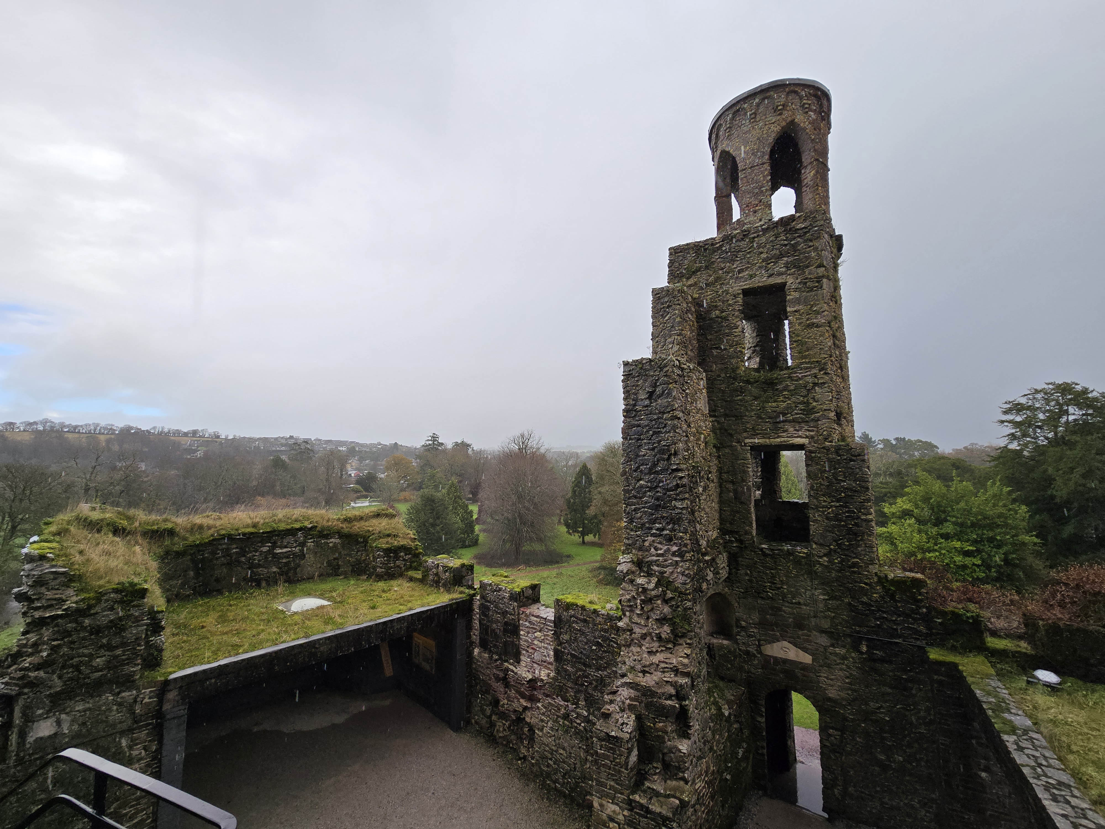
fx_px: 415
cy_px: 414
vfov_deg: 89.9
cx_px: 552
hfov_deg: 106.2
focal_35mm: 13
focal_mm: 2.2
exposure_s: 1/521
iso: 50
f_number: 2.2
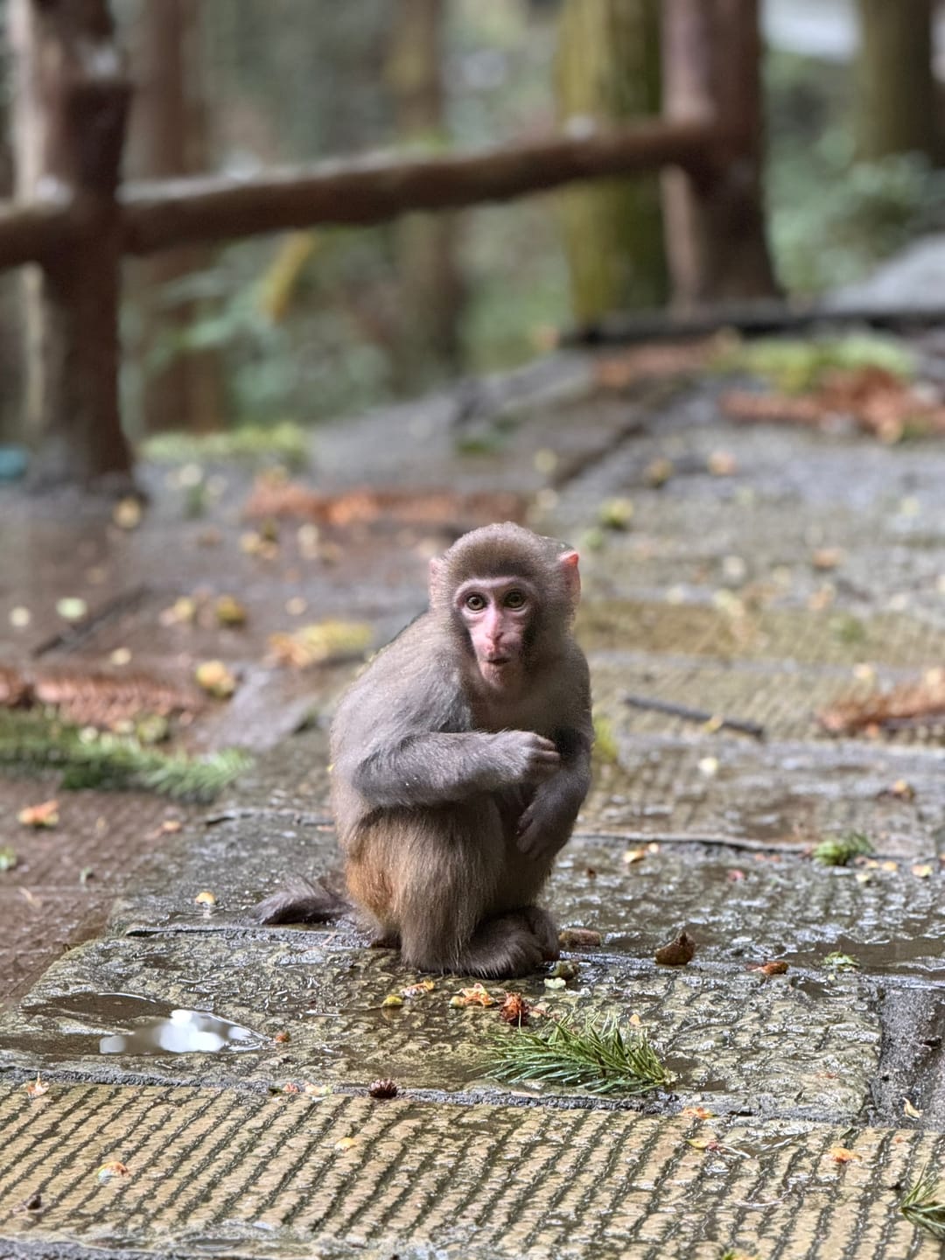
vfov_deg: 16.4
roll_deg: -2.3
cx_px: 472
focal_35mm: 120
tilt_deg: -8.7
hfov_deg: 12.3
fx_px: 4368
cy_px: 630
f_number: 2.8
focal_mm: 15.66
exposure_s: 1/45
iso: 800
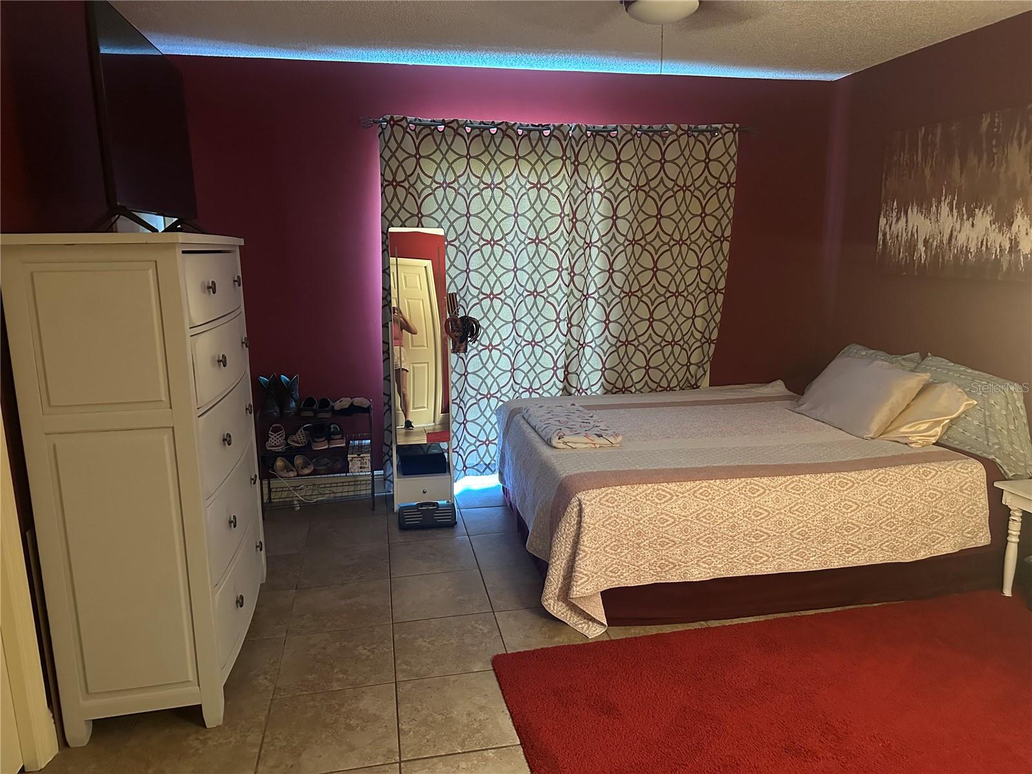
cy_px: 387
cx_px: 516
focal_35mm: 24
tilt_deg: -11.0
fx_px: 716
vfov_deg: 56.8
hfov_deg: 71.6
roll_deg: +0.2
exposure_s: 1/30
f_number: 1.78
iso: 800
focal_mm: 6.86
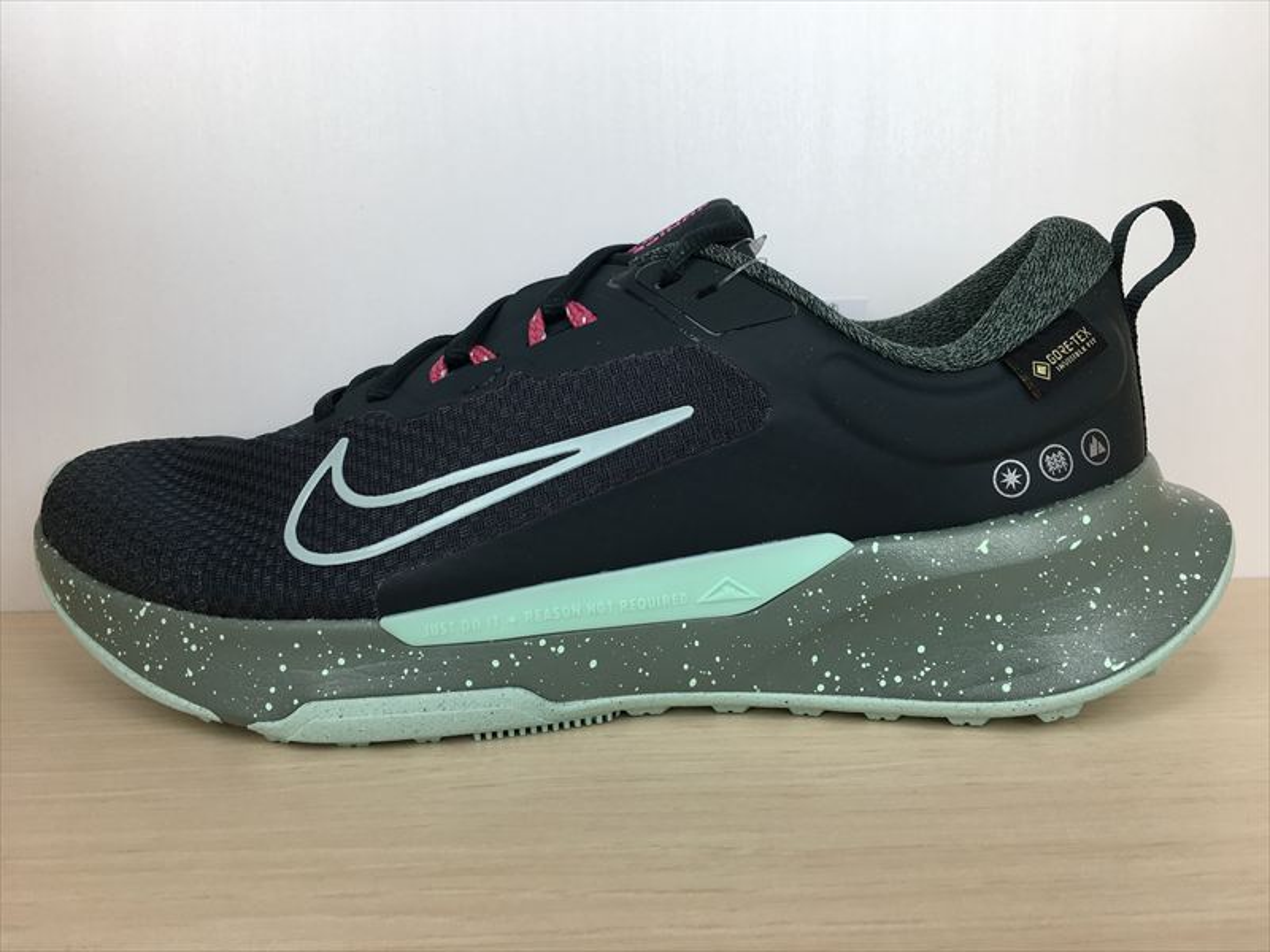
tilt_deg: -9.4
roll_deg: +1.6
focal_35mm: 29
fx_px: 1064
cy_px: 476
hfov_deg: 61.7
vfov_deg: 48.2
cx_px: 635
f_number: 2.2
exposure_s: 1/120
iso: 25
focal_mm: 4.15
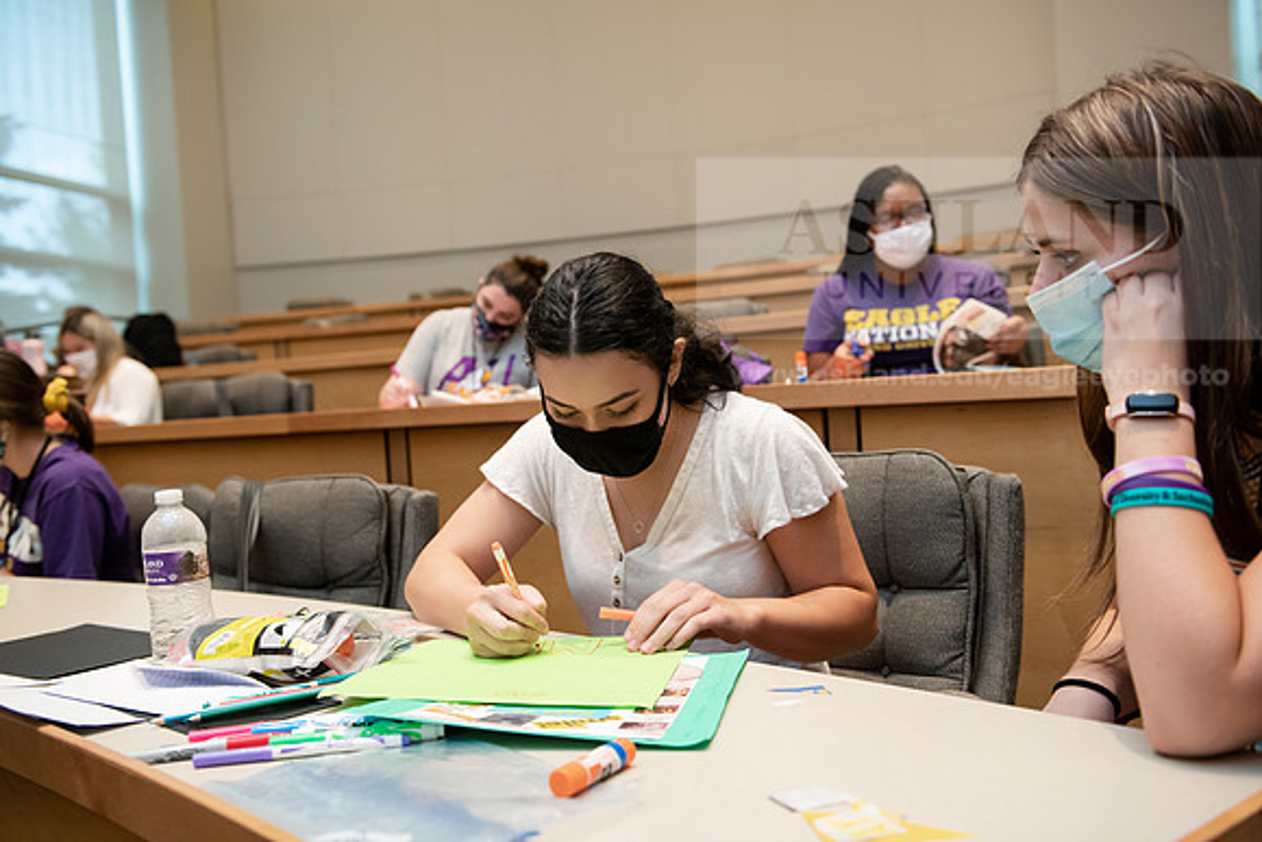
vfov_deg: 41.1
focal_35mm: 32
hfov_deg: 58.7
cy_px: 421
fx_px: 1122
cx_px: 631
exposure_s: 1/125
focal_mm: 32
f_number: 3.5
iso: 1250
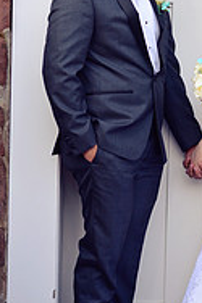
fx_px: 1720
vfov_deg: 10.1
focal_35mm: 204
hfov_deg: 6.7
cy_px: 69
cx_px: 204
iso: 320
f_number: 2.8
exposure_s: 1/500
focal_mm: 85
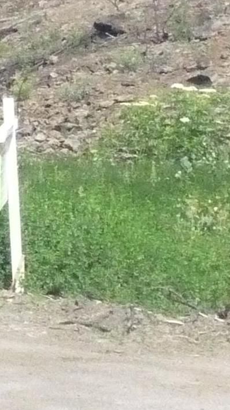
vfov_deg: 16.1
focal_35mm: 133
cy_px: 148
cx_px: -354
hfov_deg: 8.2
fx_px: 1444
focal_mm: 4.7
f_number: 8
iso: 1600
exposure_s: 1/2000
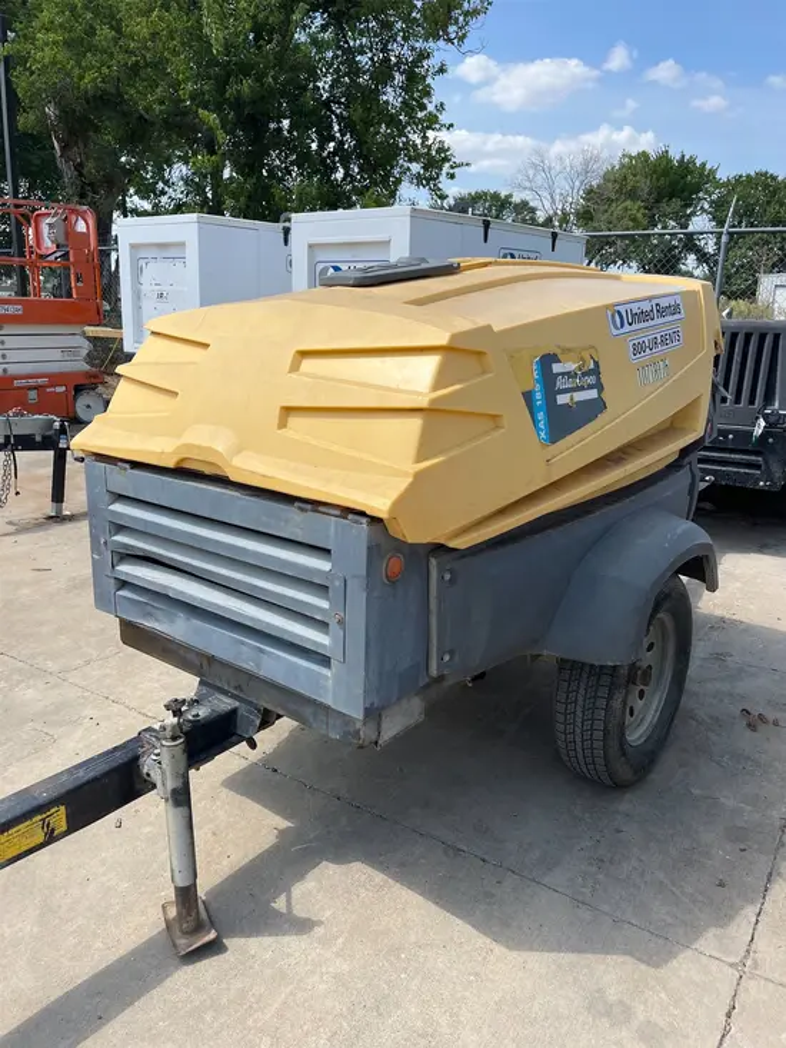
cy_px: 524
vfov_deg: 67.3
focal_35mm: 26
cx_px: 393
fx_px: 787
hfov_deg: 53.1
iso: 50
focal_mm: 5.1
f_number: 1.6
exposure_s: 1/2755
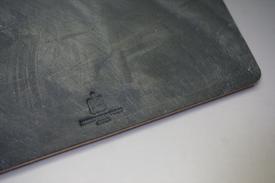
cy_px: 92
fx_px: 378
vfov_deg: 27.2
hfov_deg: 40.0
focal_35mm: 50
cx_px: 138
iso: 2500
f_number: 5
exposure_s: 1/160
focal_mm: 33
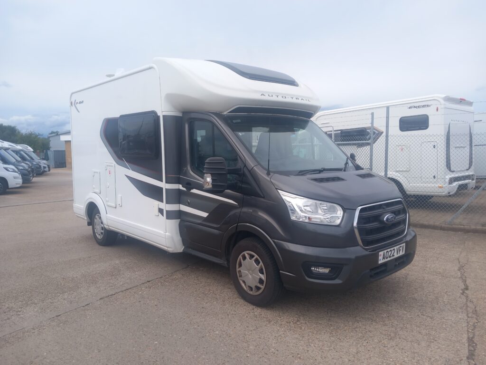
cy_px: 182
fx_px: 379
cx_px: 243
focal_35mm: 27
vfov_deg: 51.4
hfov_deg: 65.3
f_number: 1.8
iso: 20
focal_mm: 4
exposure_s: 1/197
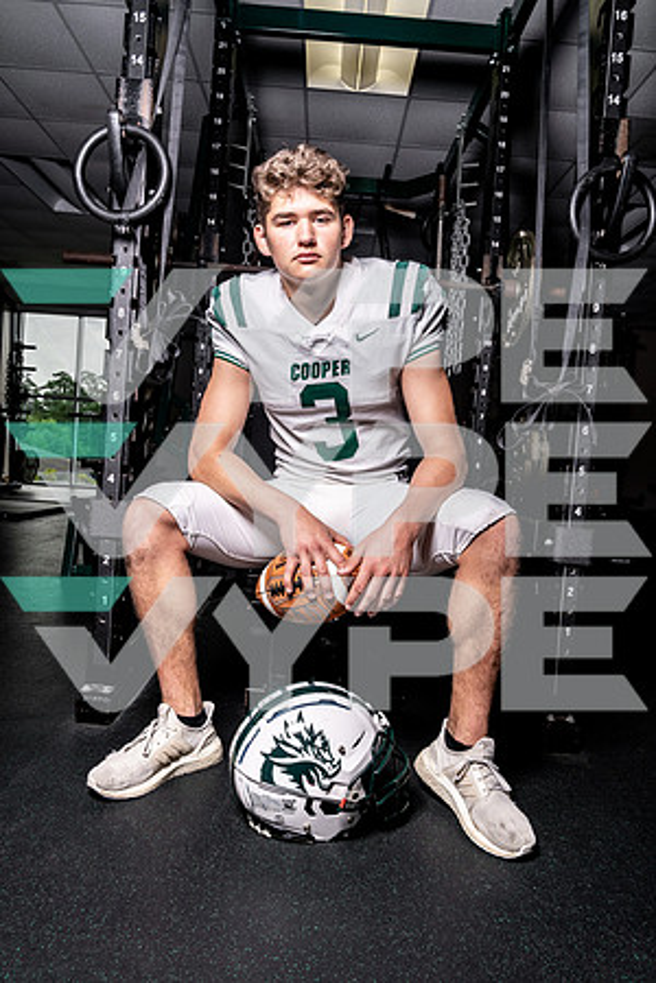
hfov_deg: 51.3
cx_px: 328
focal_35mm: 25
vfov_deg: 71.5
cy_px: 492
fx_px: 683
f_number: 8
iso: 100
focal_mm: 25
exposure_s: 1/320
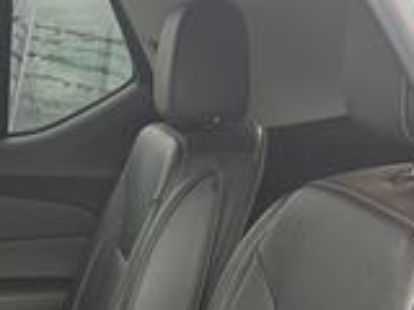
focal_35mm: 104
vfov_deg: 13.3
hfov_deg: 18.3
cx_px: -26
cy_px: 488
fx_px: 1244
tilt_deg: -19.6
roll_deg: -1.2
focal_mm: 5.96
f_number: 1.6
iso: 125
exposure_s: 1/150
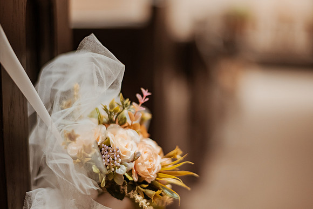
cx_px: 156
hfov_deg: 34.5
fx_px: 504
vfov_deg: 23.4
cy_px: 104
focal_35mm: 58
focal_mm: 58
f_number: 1.4
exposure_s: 1/640
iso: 1000
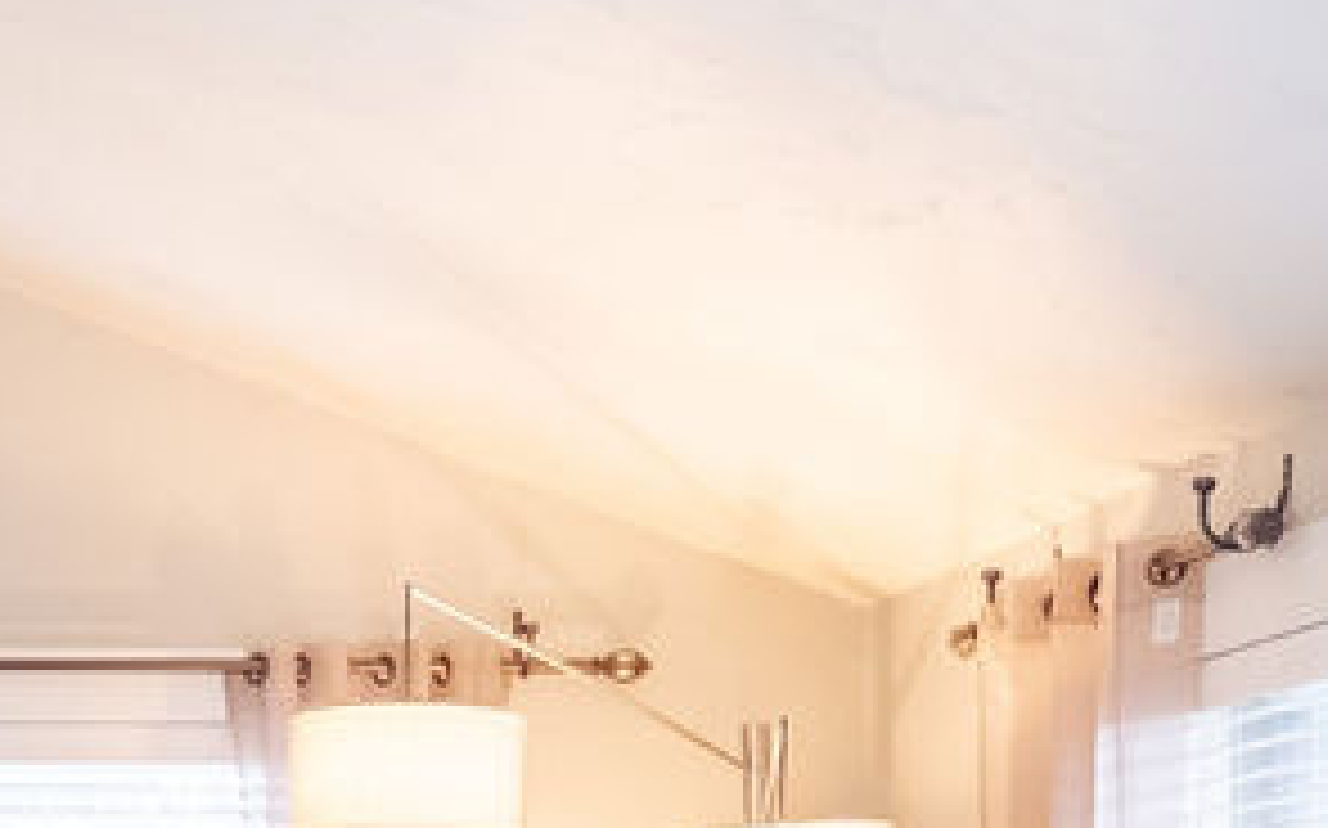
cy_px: 1127
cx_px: -86
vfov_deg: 13.6
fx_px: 3328
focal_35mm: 92
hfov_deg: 21.5
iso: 1600
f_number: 4
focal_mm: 17.4
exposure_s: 1/60
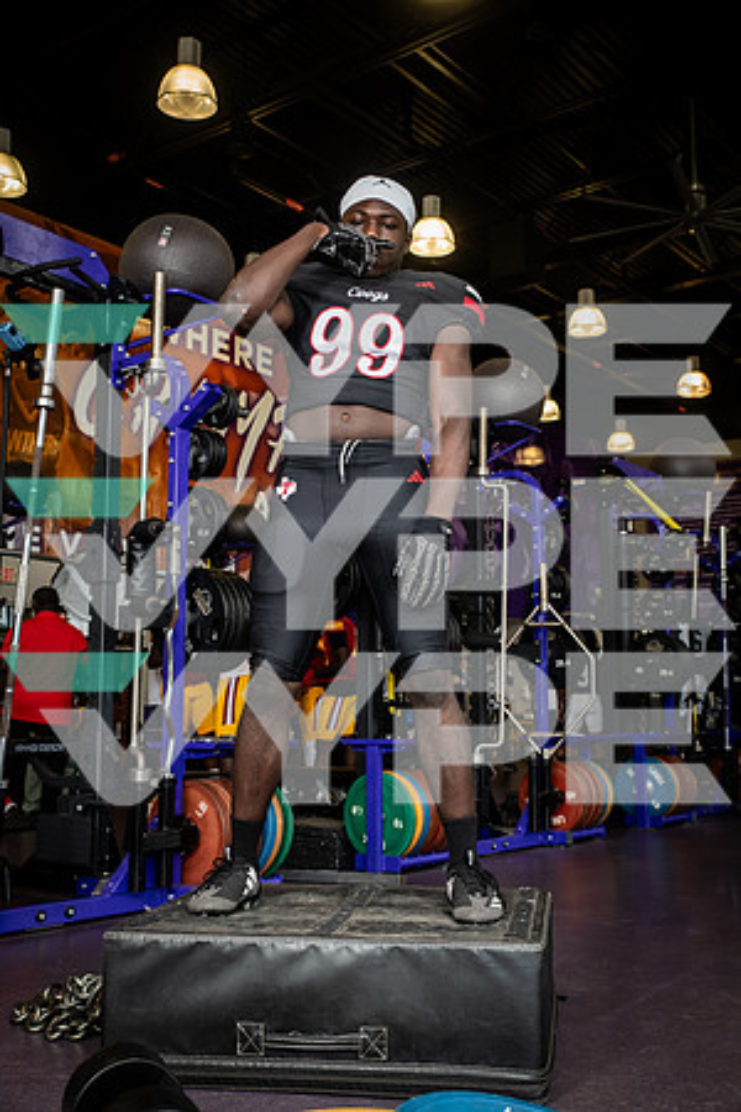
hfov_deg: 35.1
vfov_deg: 50.7
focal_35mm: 38
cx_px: 370
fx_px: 1173
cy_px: 556
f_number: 5.6
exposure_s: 1/250
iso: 500
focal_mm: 38
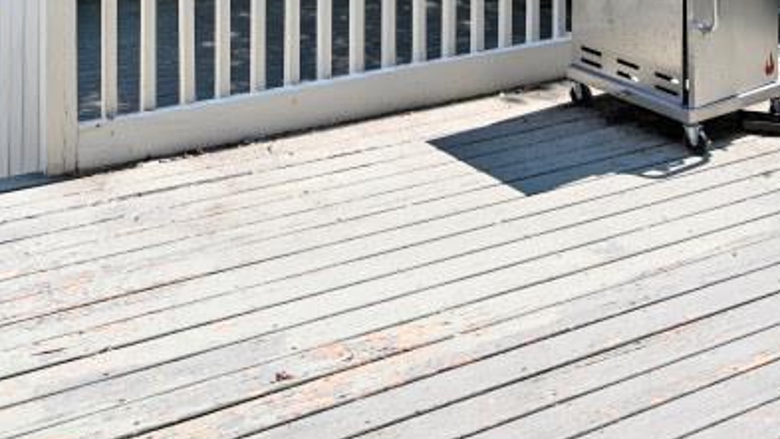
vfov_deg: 17.7
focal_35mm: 56
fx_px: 1158
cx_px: 234
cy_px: -326
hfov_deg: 36.7
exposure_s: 1/250
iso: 110
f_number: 5.6
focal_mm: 14
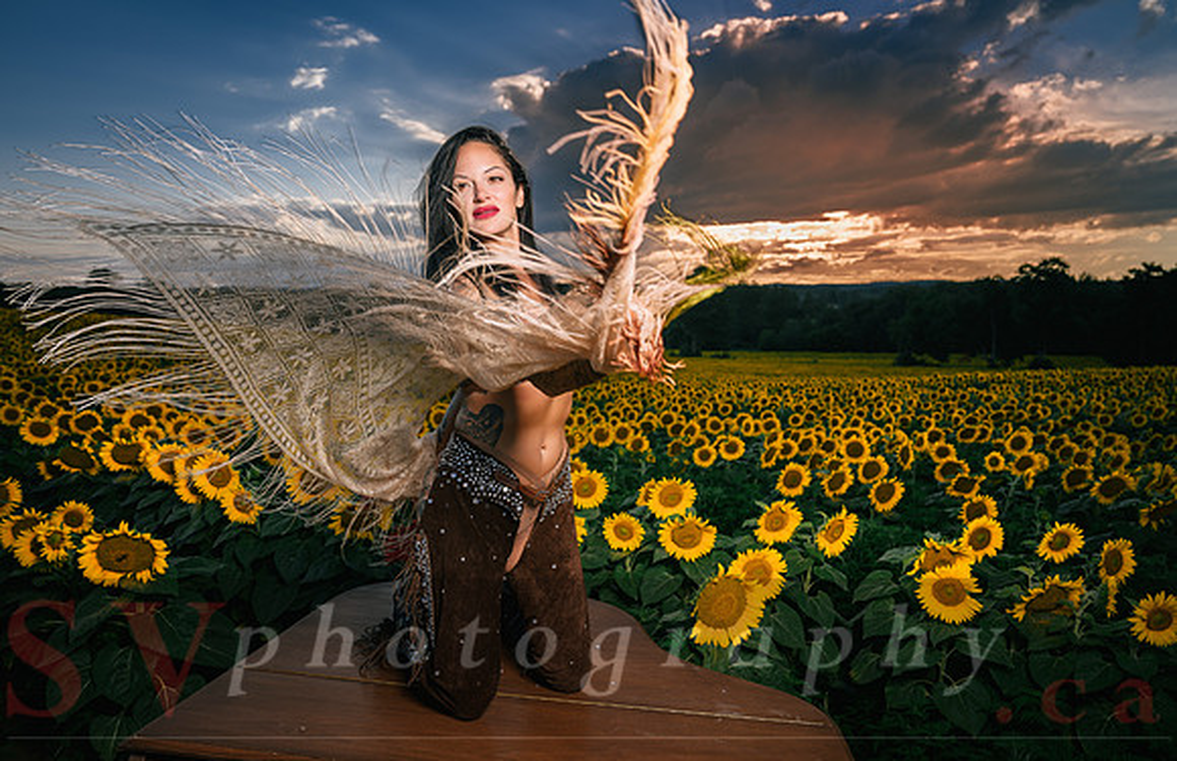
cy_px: 380
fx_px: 795
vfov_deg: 51.1
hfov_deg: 73.0
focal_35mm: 25
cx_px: 588
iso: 64
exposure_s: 1/200
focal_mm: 24
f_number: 3.5
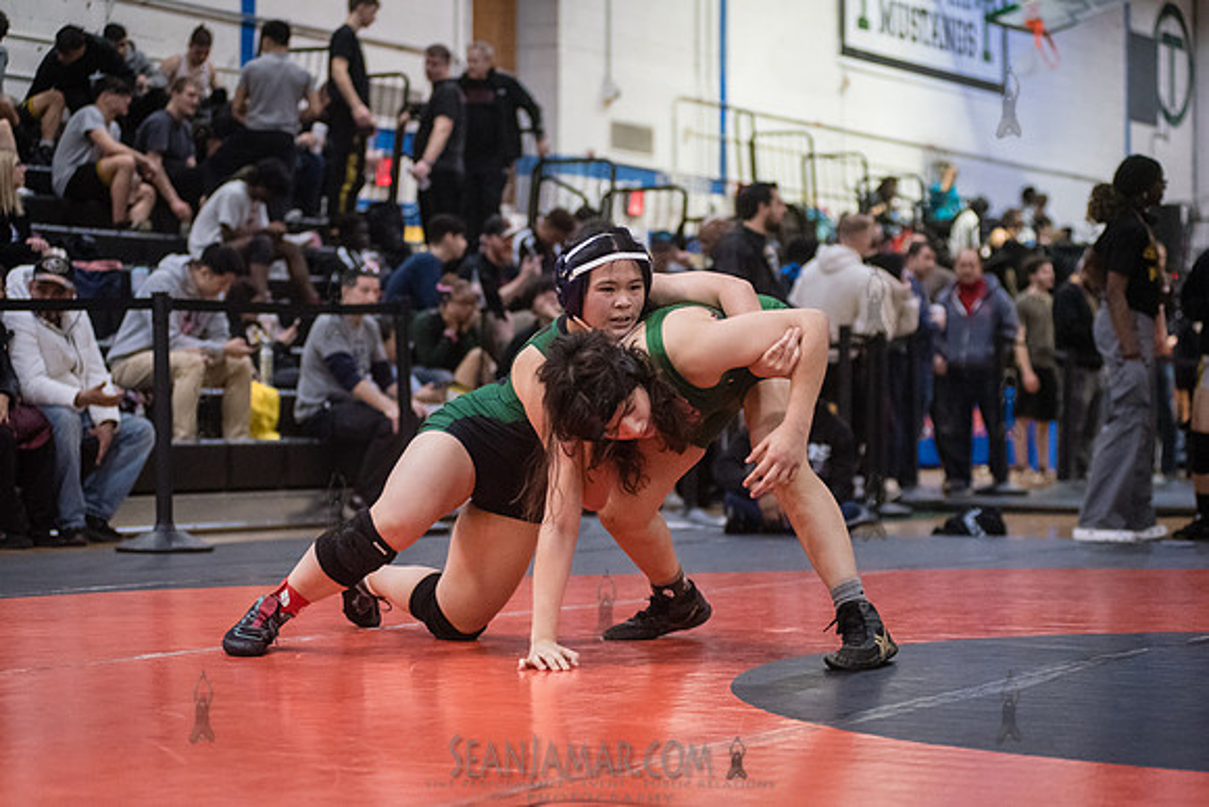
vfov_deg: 16.2
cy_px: 404
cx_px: 604
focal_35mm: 84
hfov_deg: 24.1
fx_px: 2828
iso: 8000
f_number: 3.2
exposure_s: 1/500
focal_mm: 80
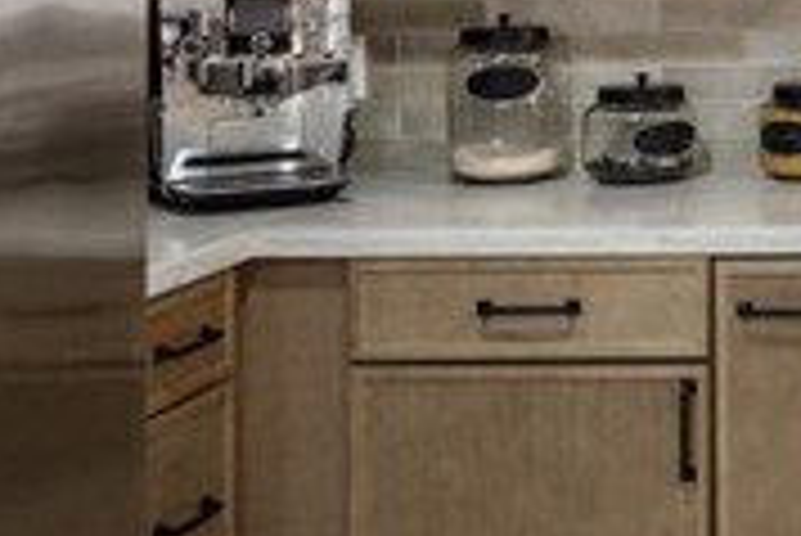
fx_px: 2049
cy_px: -146
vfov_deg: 14.3
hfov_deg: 19.3
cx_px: 1206
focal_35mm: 92
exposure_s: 1/13
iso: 1000
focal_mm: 16
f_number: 9
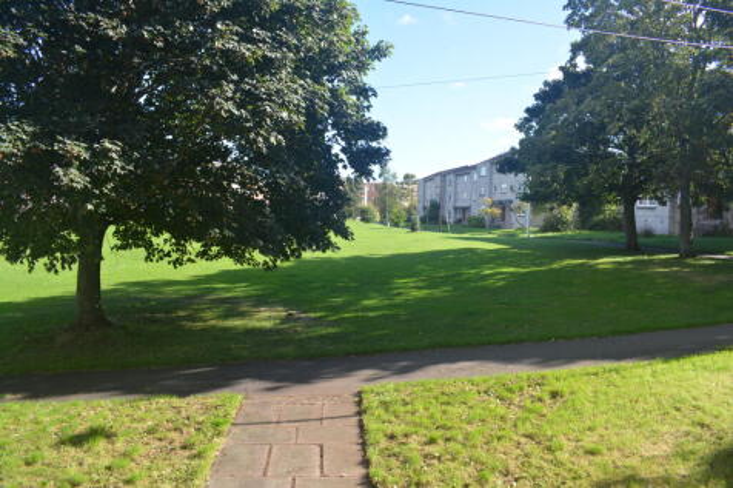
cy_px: 244
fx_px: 550
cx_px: 366
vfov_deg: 47.9
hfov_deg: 67.4
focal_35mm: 27
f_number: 7.1
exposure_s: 1/200
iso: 200
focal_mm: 18
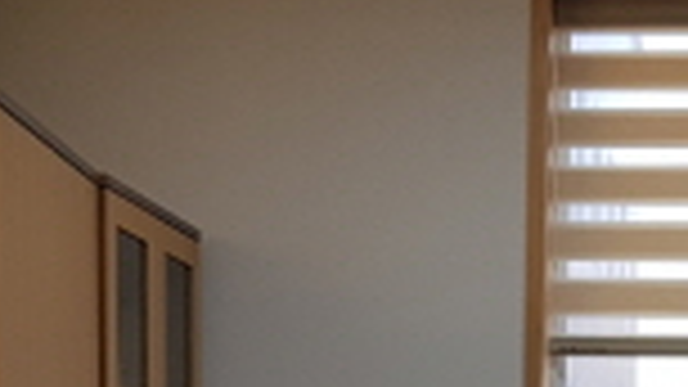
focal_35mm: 130
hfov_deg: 16.4
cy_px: 902
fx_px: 2371
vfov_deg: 8.6
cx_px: 544
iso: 40
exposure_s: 1/133
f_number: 1.7
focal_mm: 4.2
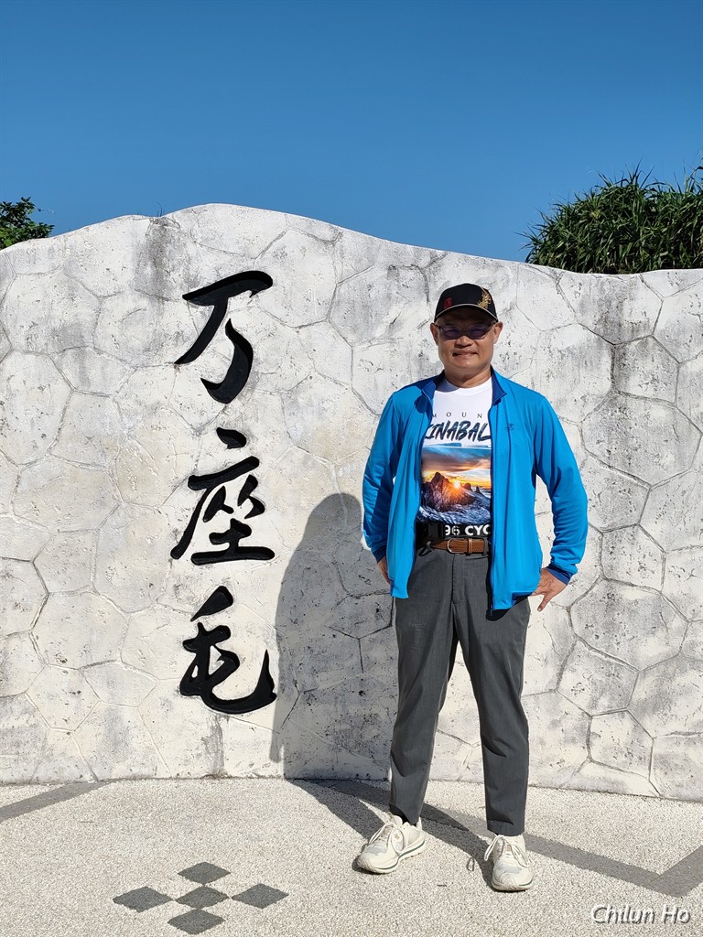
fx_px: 1246
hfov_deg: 31.5
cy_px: 468
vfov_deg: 41.2
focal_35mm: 46
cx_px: 352
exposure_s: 1/1400
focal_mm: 6.07
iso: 50
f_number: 1.7
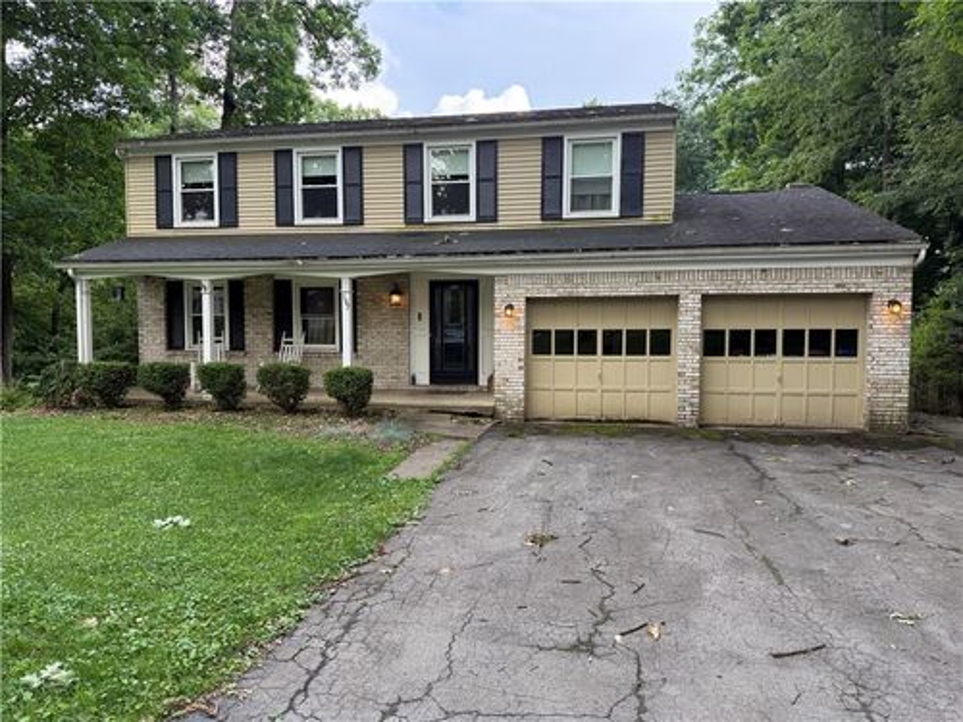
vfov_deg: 56.8
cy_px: 361
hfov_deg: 71.6
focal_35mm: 24
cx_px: 482
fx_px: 668
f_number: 1.78
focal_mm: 6.76
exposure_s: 1/307
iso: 100
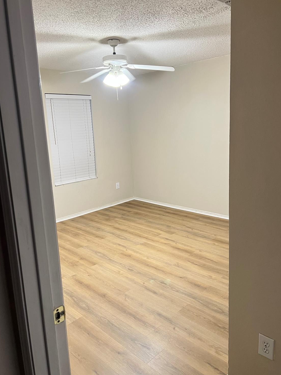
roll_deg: +3.0
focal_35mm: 27
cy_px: 181
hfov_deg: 51.3
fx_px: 292
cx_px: 143
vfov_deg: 65.3
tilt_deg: -10.9
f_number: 1.5
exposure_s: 1/60
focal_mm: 5.7
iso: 125
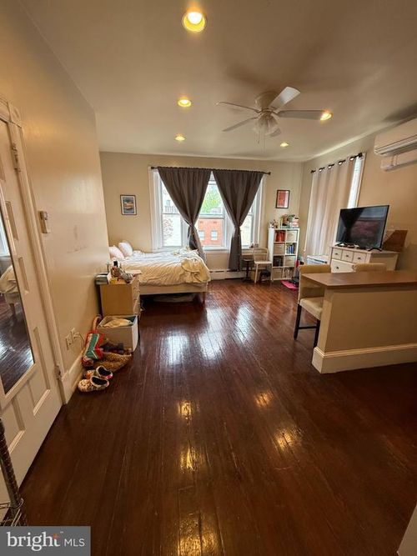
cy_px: 278
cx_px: 208
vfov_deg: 102.1
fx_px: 225
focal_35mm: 14
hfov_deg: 85.7
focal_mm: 2.22
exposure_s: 1/120
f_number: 2.2
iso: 160
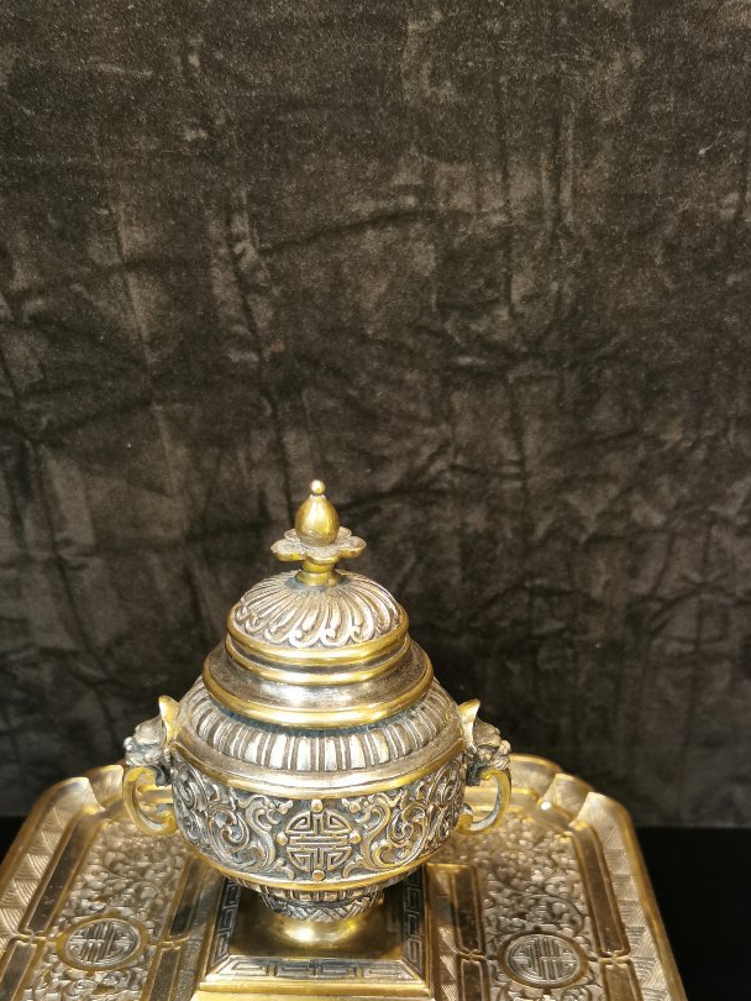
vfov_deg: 45.6
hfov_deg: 36.0
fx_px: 1156
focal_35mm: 40
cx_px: 392
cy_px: 716
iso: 400
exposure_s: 1/50
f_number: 1.6
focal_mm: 5.56
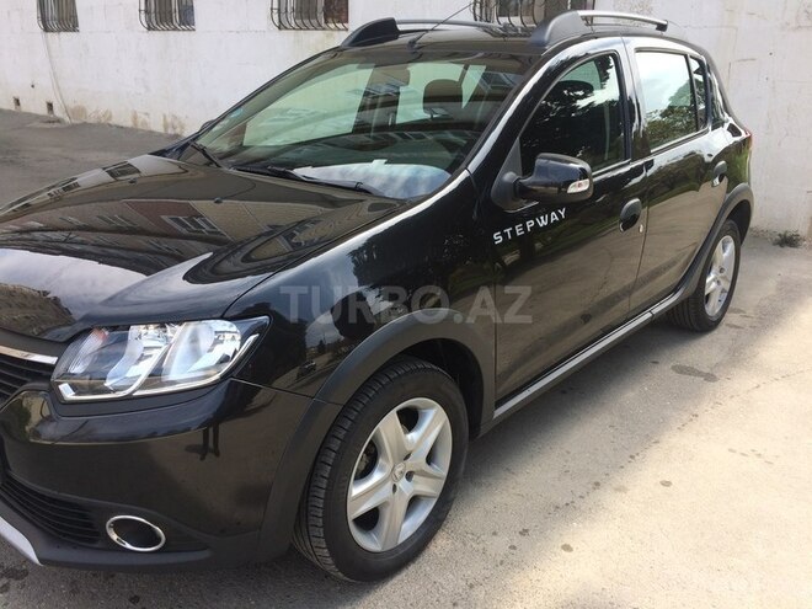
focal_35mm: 29
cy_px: 304
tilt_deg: -20.0
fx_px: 680
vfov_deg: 48.2
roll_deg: -1.3
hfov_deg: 61.7
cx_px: 406
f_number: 2.2
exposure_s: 1/622
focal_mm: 4.15
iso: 32
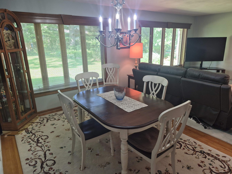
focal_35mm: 23
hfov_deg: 73.9
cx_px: 116
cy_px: 87
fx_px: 154
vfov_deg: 58.9
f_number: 1.8
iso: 200
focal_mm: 5.4
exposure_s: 1/120
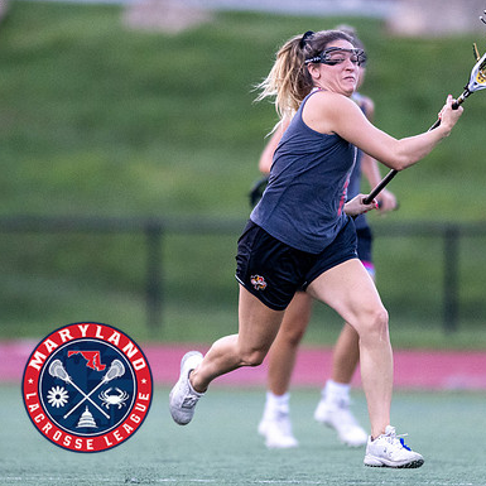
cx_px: 279
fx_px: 15217
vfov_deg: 1.8
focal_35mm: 958
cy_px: 220
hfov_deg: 1.8
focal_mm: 400
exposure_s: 1/1000
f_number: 2.8
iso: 3600
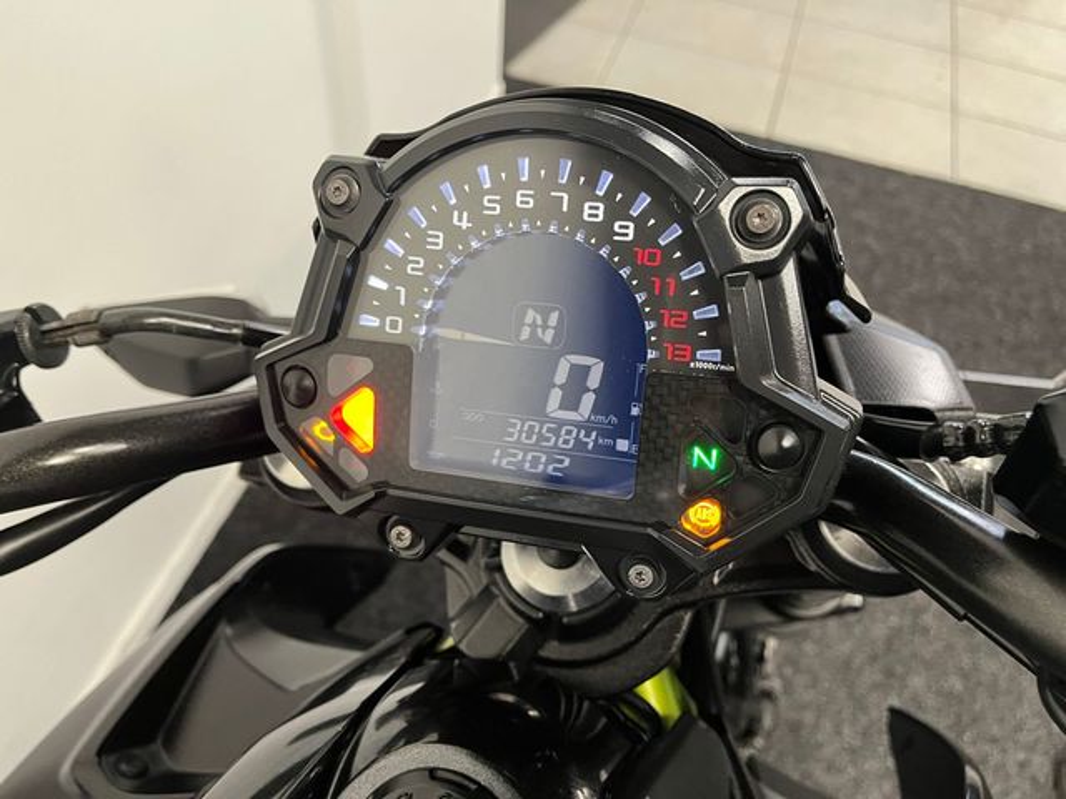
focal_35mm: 26
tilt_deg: -51.7
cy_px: 400
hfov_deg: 67.3
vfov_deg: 53.1
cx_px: 533
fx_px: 801
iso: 320
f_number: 1.6
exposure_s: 1/50
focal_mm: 5.1
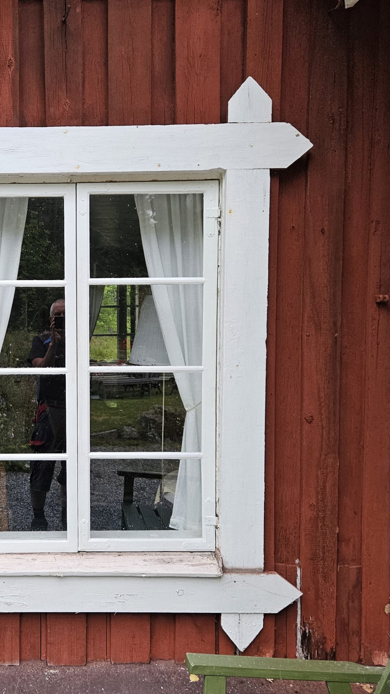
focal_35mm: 34
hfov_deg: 33.3
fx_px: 625
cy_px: 350
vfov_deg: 58.0
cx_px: 61
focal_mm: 5.4
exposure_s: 1/359
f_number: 1.8
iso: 320
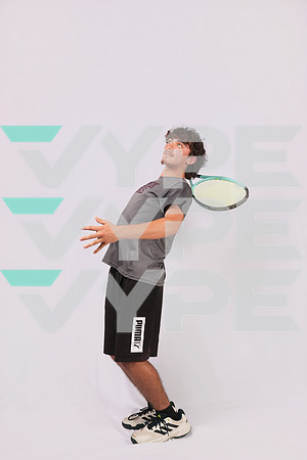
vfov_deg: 55.8
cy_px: 230
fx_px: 435
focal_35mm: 34
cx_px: 154
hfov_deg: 38.9
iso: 160
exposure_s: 1/125
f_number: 5.6
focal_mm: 34
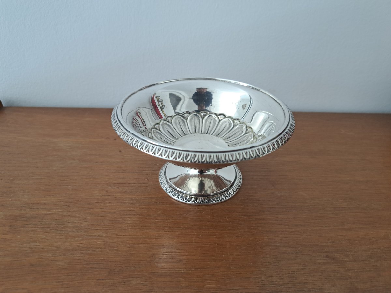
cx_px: 196
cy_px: 146
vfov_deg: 56.8
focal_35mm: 24
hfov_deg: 71.6
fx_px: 271
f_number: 1.8
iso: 100
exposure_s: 1/50
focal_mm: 5.23
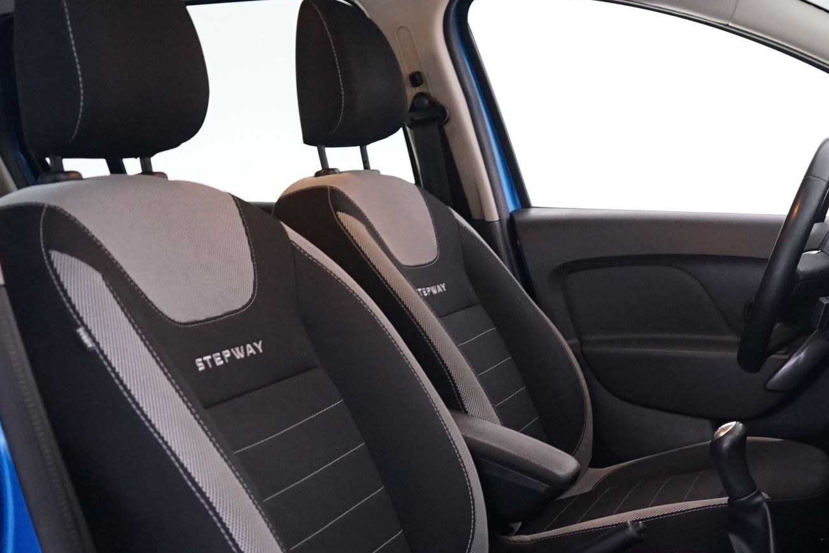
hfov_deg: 34.6
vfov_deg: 24.0
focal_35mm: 56
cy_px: 407
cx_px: 656
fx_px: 1289
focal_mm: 29
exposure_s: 1/13
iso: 4000
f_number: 4.5
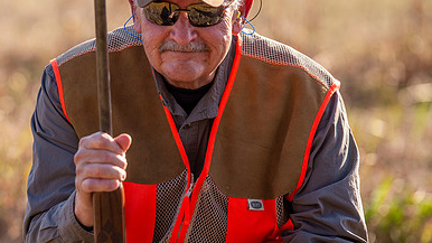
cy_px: 111
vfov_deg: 4.3
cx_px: 158
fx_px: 3241
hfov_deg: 7.6
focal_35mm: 283
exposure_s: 1/800
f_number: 4
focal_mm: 180
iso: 200
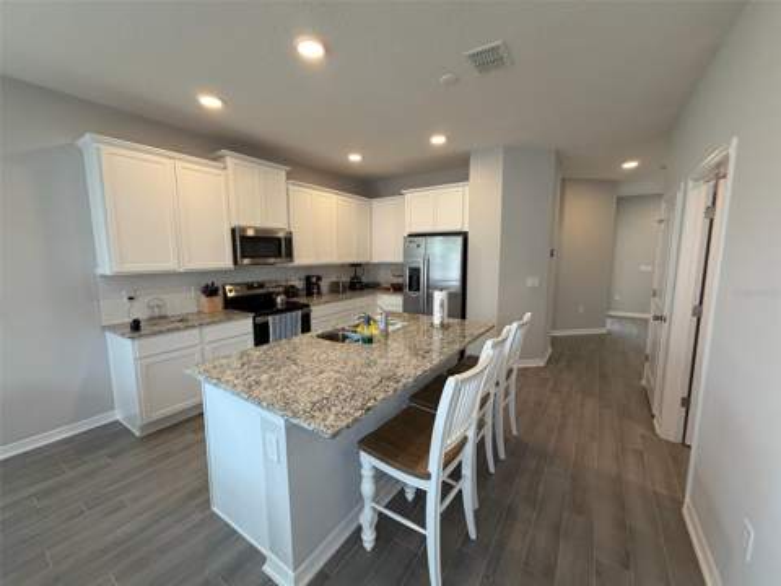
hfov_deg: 102.1
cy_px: 293
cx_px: 390
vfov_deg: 85.7
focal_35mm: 14
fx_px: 316
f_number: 2.2
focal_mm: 2.22
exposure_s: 1/120
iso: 200
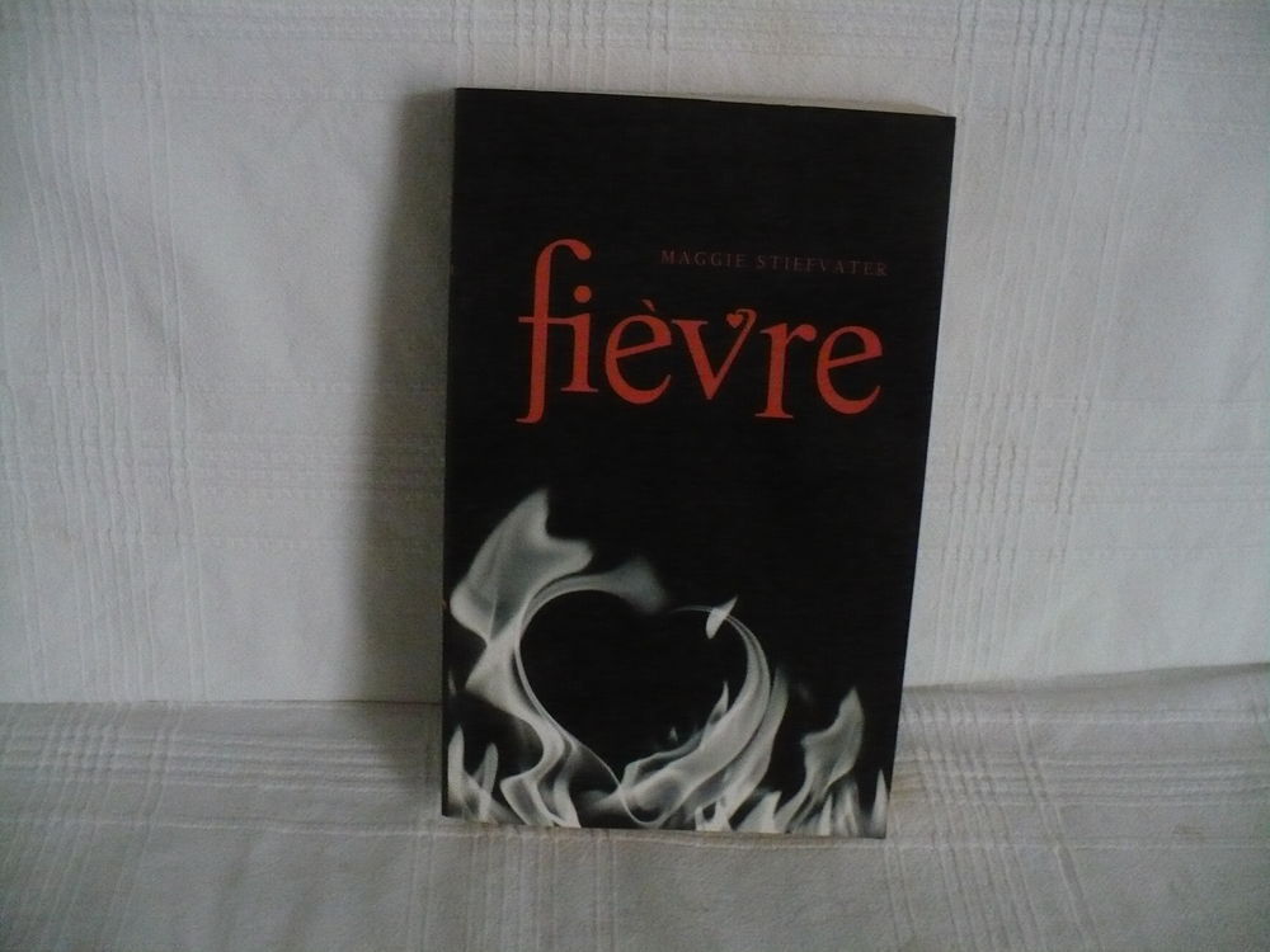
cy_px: 476
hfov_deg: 50.1
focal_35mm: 37
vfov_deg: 38.7
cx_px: 635
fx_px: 1357
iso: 800
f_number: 2.8
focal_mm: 6.1
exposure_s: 1/8
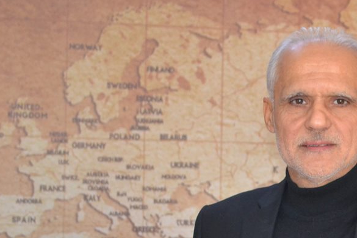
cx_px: 413
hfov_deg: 13.0
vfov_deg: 8.9
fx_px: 1527
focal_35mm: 154
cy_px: 217
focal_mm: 44
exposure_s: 1/60
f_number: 5.3
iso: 1600
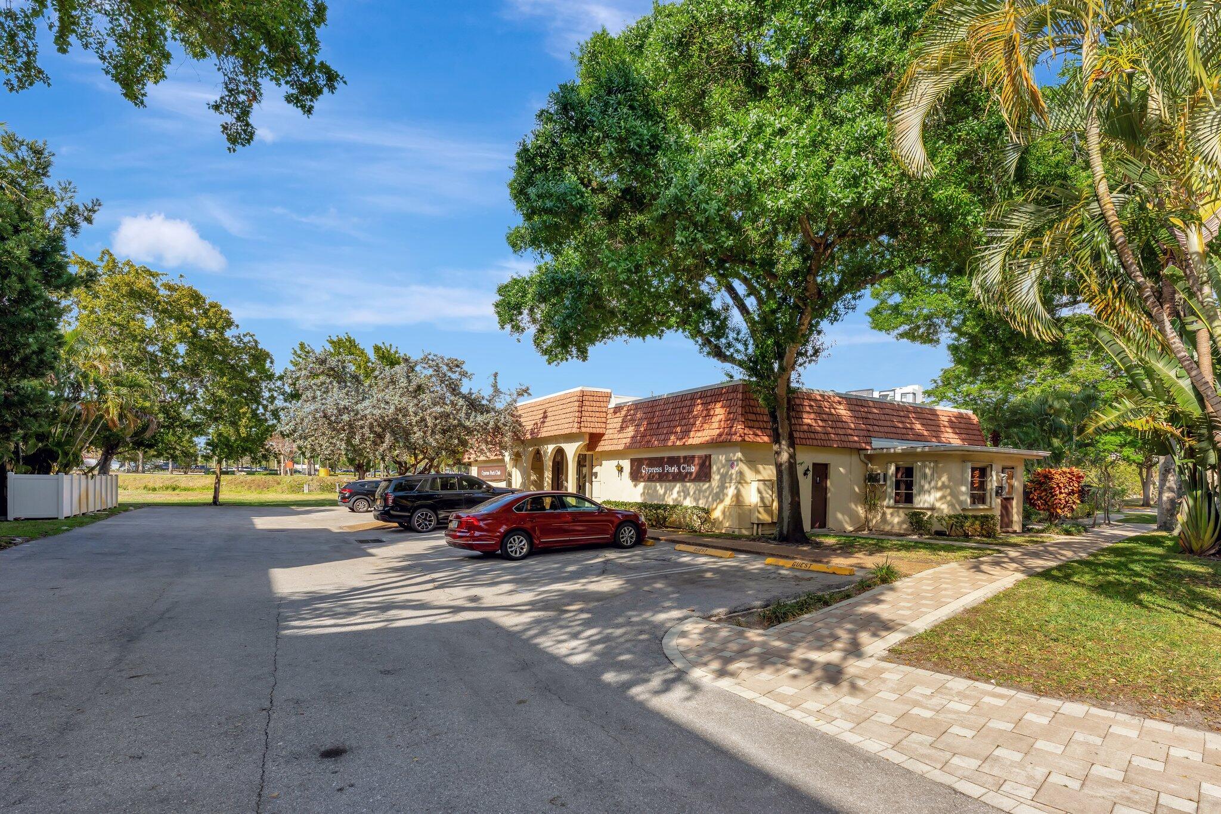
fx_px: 563
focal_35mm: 17
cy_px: 407
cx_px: 610
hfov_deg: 94.6
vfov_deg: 71.7
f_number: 6.3
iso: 400
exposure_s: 1/1000
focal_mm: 16.6
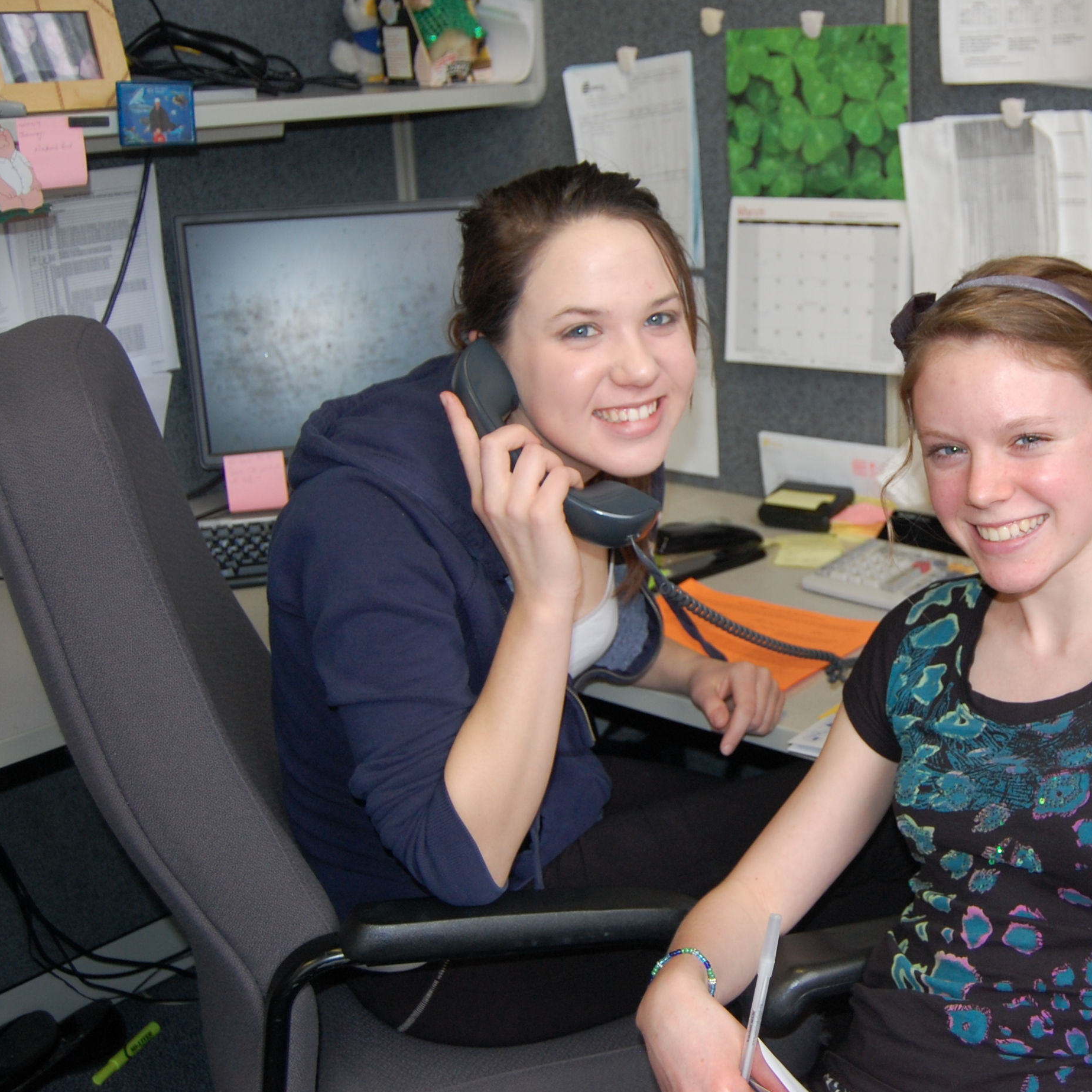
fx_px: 1702
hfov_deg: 34.4
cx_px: 887
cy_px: 551
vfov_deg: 35.6
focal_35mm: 48
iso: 400
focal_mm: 23
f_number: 3.8
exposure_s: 1/60
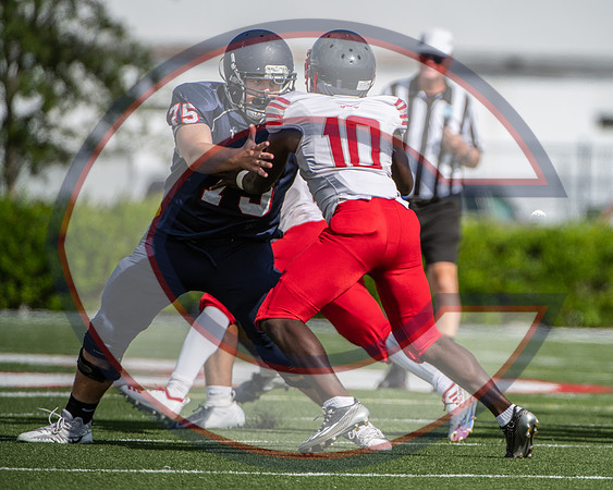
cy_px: 209
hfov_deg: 3.3
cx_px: 504
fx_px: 10640
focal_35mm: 587
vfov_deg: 2.6
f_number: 4
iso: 64
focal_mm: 380
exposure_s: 1/1000
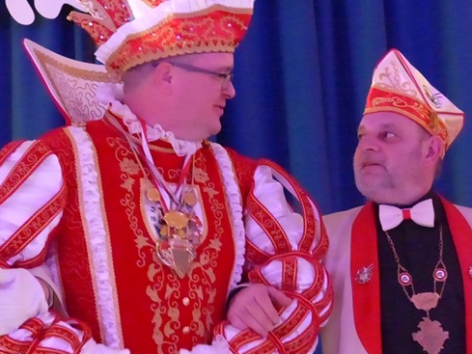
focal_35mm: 128
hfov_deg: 15.4
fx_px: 1746
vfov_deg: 11.6
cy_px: 166
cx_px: 283
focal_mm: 18.3
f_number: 2.8
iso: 3200
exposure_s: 1/30
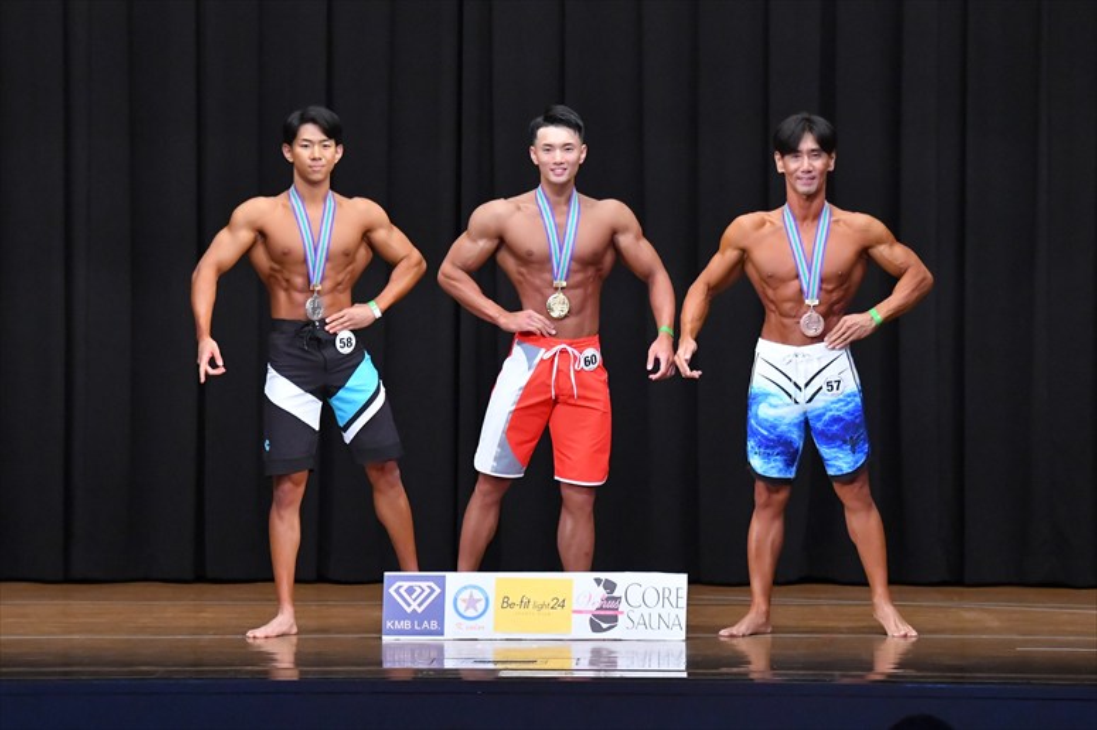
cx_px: 548
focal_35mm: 187
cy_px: 365
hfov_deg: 11.0
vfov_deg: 7.3
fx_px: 5696
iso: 8000
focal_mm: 125
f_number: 5.6
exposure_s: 1/400
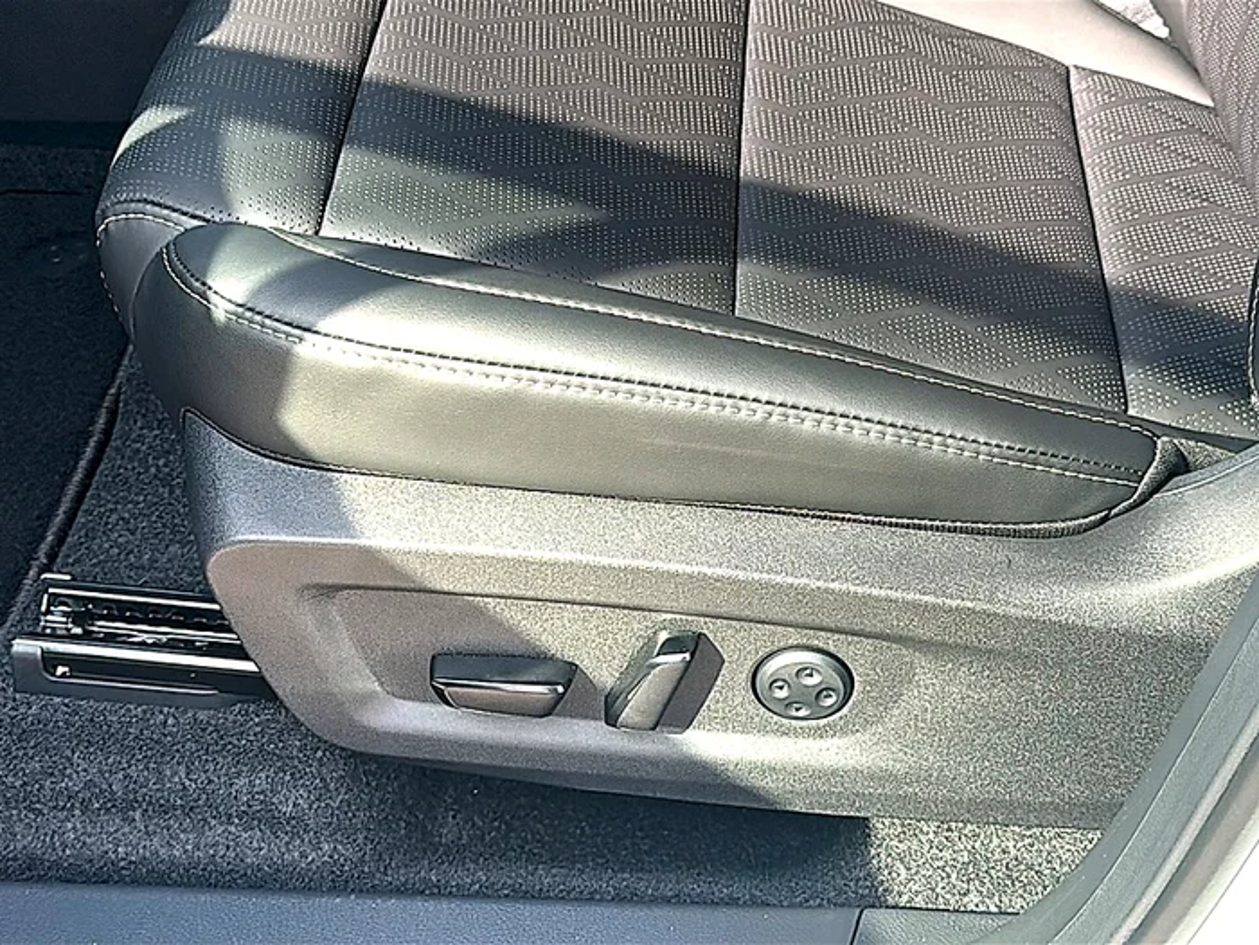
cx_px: 630
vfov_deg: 33.6
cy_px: 472
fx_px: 1564
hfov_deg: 43.9
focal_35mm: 43
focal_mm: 6.86
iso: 80
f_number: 1.78
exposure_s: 1/584
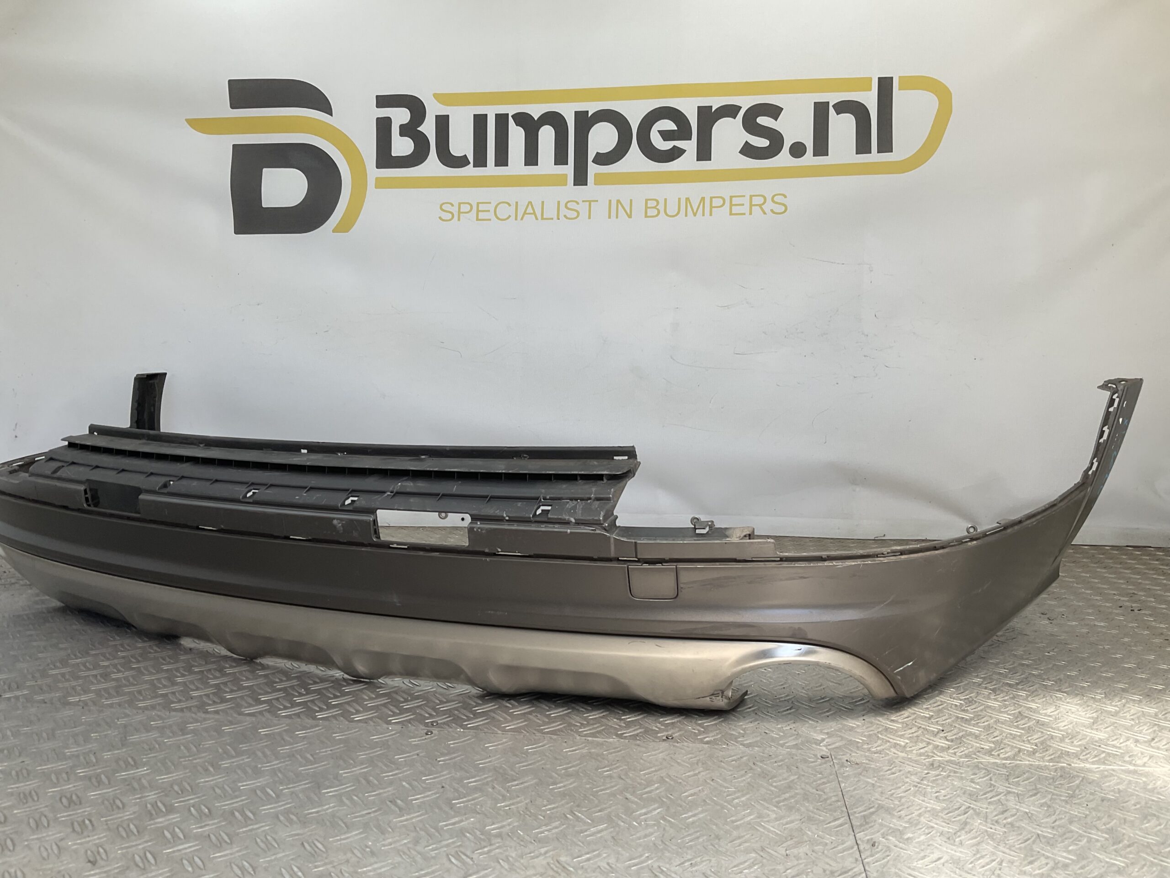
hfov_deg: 61.7
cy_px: 439
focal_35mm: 29
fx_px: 980
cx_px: 585
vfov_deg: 48.2
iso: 16
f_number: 1.8
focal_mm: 3
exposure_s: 1/225
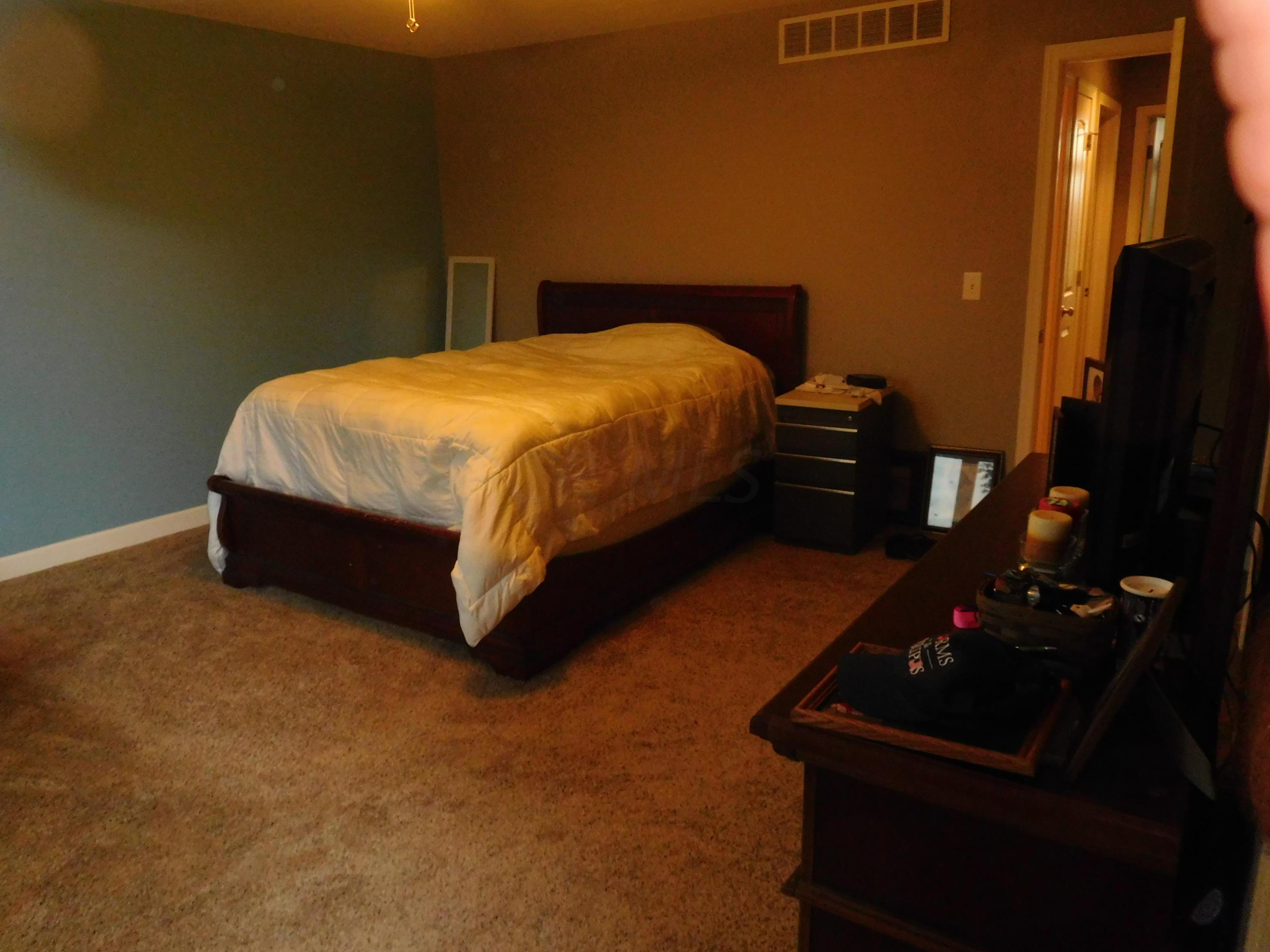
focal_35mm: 25
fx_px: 917
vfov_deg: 54.9
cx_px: 635
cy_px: 476
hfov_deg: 69.4
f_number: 3.4
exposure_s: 1/30
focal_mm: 4.5
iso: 800
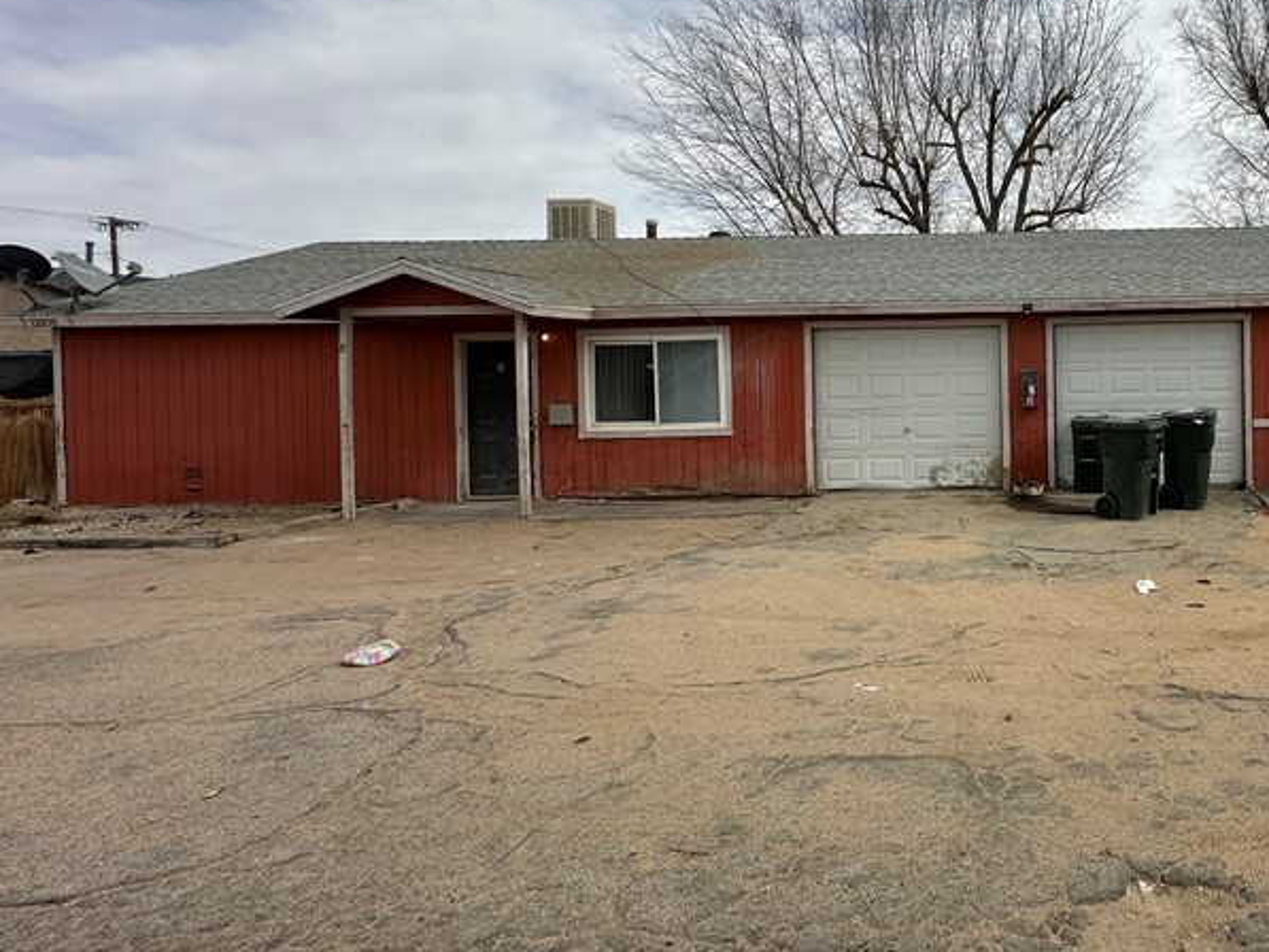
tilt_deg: +0.4
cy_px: 376
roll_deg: +1.0
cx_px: 1071
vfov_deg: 56.4
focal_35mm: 24
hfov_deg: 63.3
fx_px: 880
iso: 50
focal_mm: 2.22
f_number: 2.2
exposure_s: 1/2506
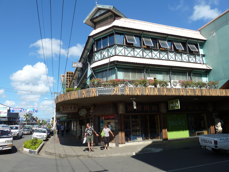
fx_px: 165
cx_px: 114
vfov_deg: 54.9
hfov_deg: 69.4
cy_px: 86
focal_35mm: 25
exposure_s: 1/500
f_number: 4
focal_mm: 4.1
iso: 80
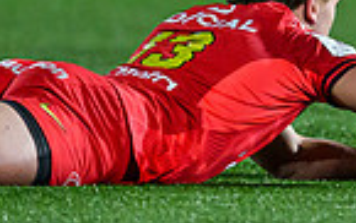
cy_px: -276
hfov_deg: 0.8
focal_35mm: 2703
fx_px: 26255
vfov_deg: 0.5
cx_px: 1029
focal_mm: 400
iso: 4000
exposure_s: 1/1600
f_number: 3.2
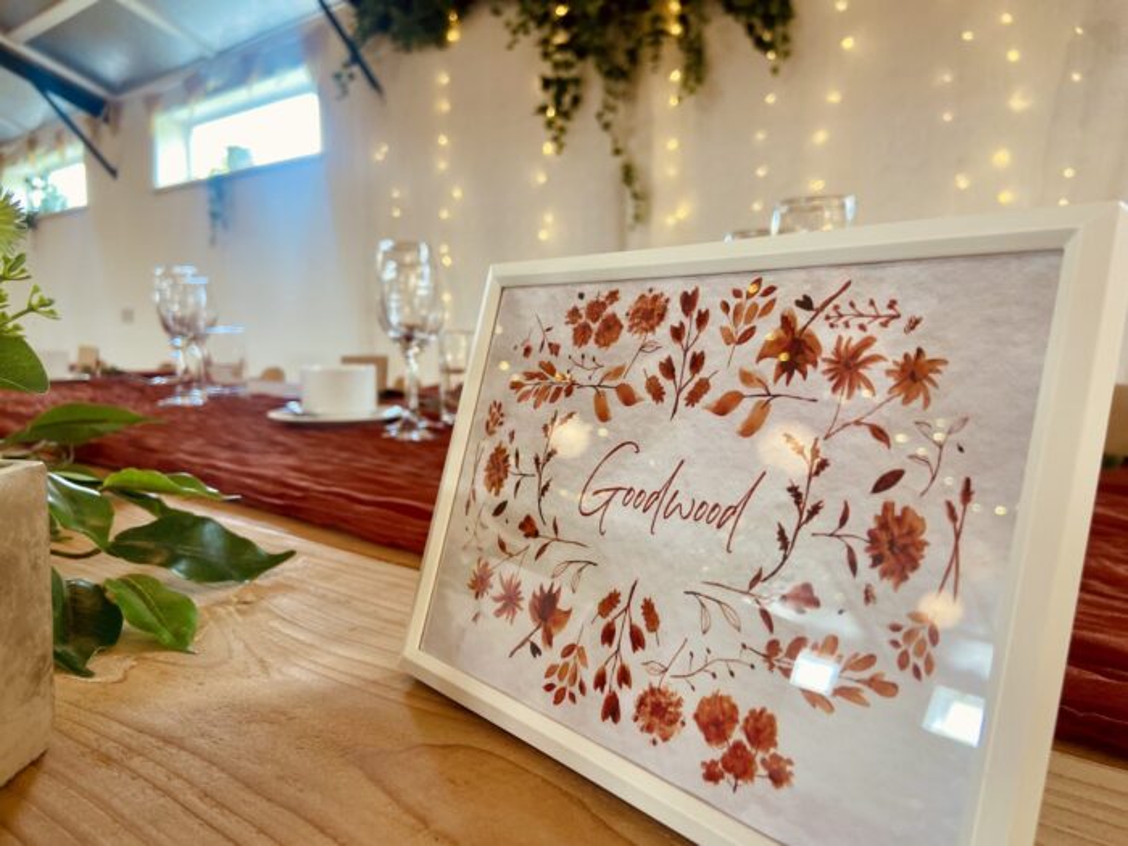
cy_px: 423
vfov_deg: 53.1
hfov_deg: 67.3
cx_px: 564
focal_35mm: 26
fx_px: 847
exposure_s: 1/100
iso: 125
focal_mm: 4.25
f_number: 1.8
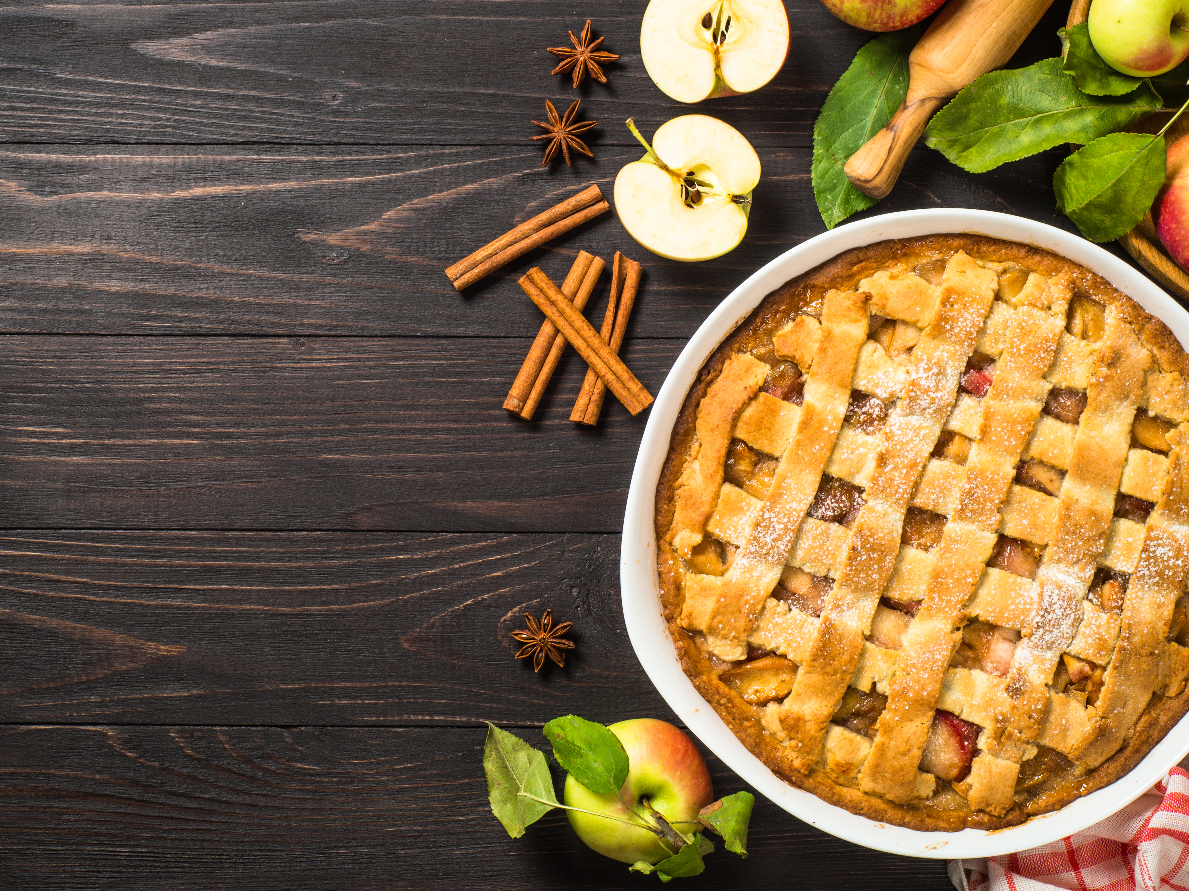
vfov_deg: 21.3
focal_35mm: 69
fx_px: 2370
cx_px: 518
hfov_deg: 28.1
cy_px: 410
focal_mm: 50
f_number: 11
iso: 100
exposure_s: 1/100
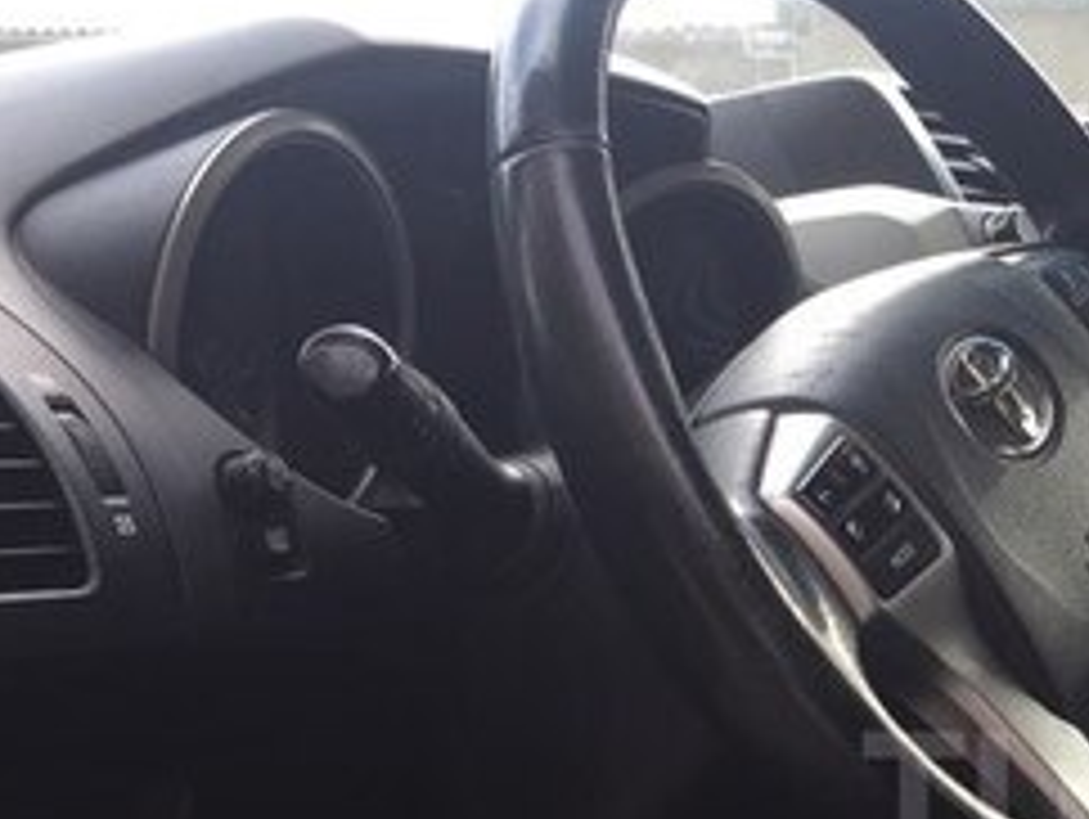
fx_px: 2488
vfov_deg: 18.3
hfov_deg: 22.6
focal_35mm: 79
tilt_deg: -10.3
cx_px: 1323
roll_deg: -4.0
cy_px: 799
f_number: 2.2
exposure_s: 1/100
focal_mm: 4.15
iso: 32
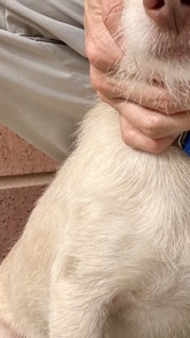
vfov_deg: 33.5
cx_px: 136
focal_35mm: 62
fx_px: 555
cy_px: 111
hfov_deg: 19.3
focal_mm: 2.71
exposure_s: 1/761
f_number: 1.9
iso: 32
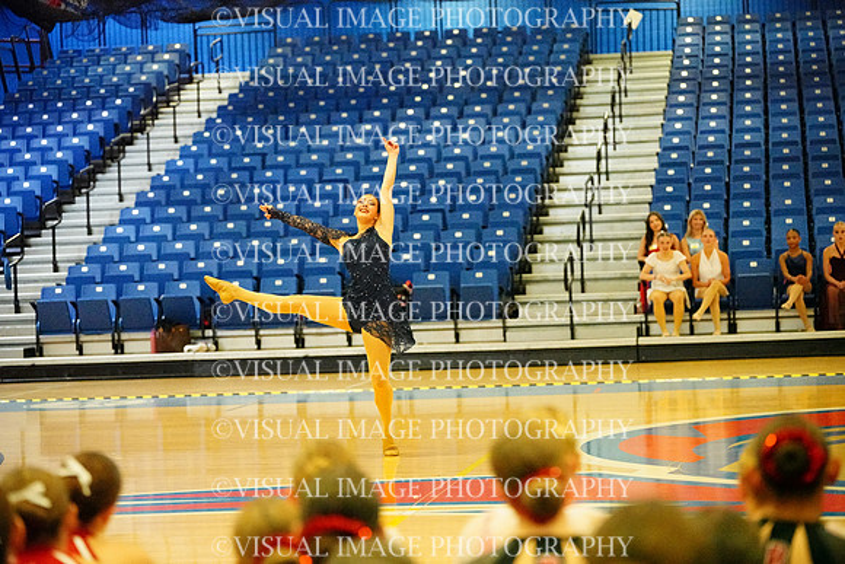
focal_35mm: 99
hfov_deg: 20.6
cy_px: 282
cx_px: 422
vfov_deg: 13.8
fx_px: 2324
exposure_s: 1/1600
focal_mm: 99
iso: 25600
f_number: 2.8
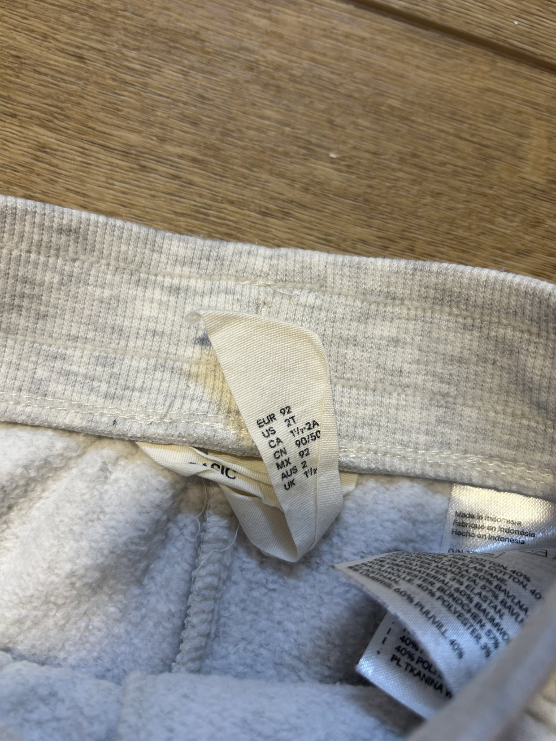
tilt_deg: -79.2
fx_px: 557
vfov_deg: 67.3
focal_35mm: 26
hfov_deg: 53.1
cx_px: 278
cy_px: 370
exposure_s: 1/50
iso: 100
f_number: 1.5
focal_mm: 5.7
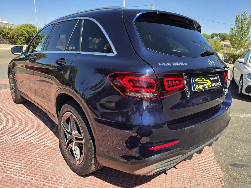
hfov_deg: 73.9
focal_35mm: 23
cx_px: 126
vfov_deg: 58.9
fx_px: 167
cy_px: 94
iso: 64
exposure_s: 1/3889
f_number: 1.4
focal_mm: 6.5
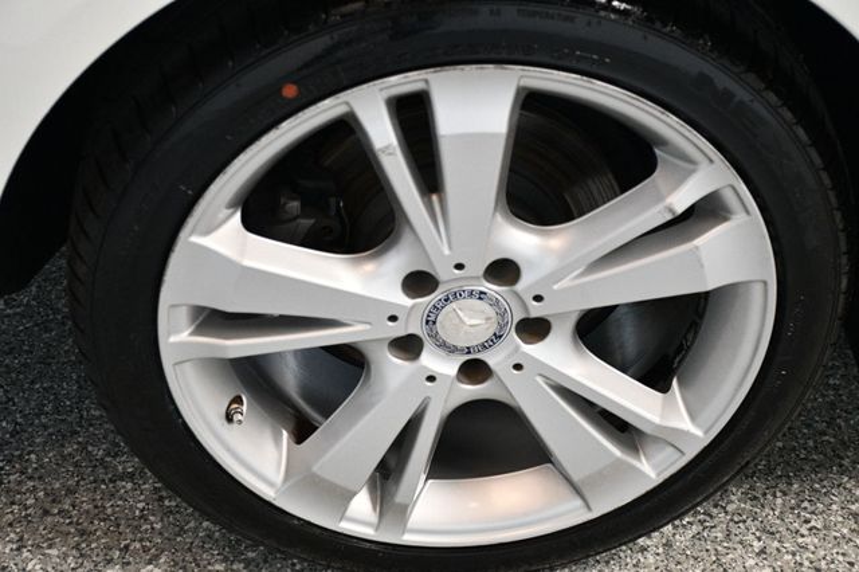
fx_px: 1598
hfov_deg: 30.1
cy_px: 286
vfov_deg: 20.3
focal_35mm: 67
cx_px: 430
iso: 3200
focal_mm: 45
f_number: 4.5
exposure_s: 1/80
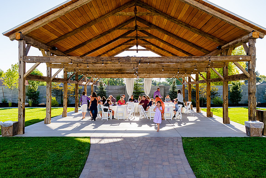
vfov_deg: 39.0
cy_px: 89
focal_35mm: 34
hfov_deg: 55.9
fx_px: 250
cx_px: 127
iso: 400
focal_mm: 32
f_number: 6.3
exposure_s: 1/500
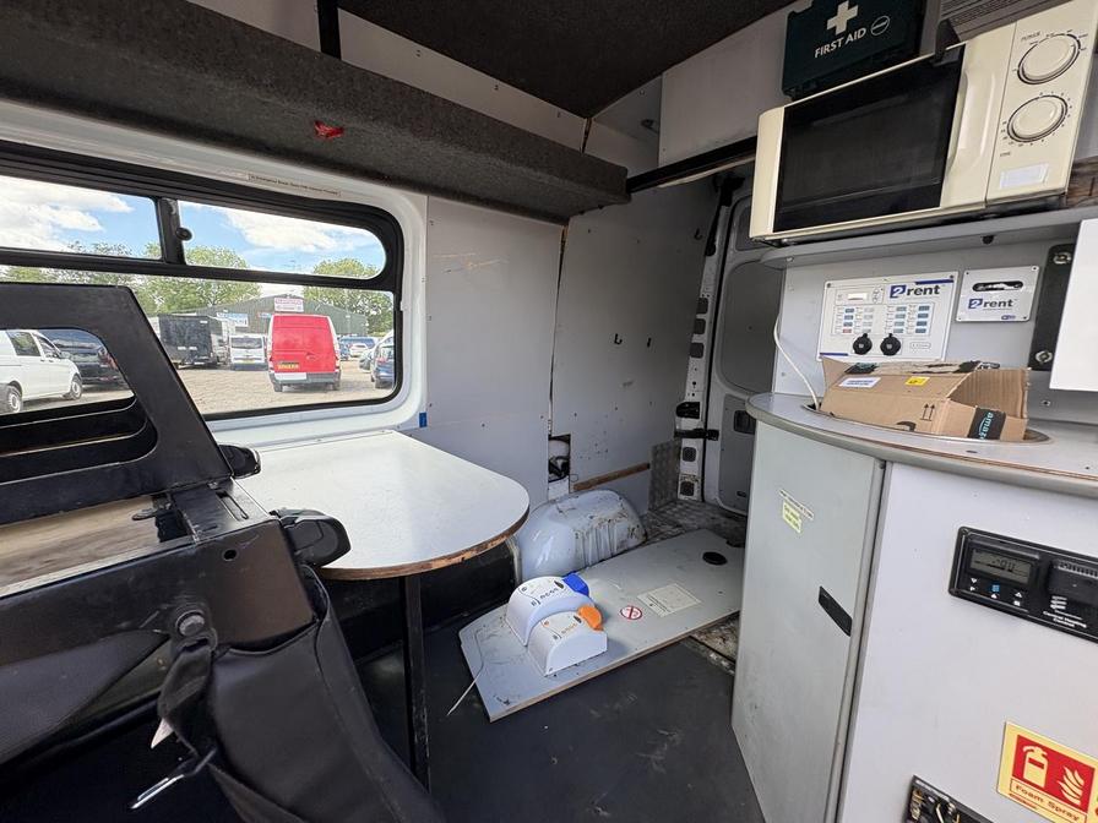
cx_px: 549
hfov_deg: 102.1
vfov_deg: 85.7
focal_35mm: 14
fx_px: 444
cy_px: 412
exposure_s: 1/148
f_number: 2.2
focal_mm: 2.22
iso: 64
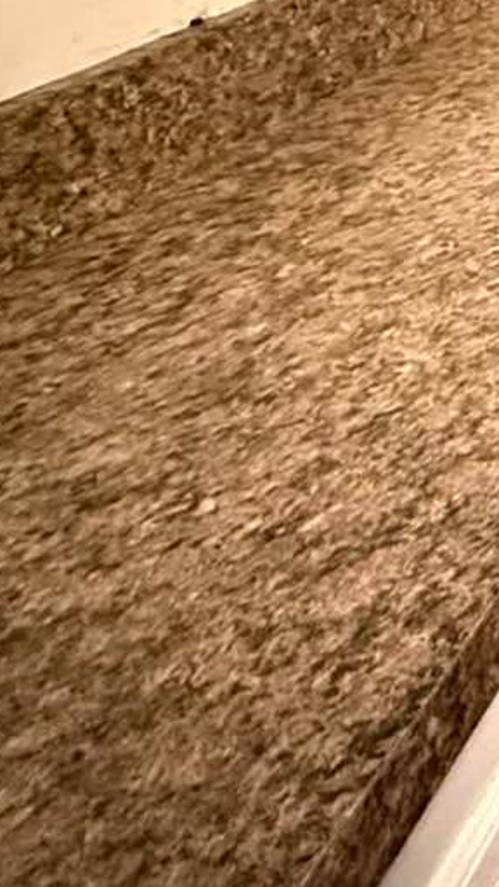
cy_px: -206
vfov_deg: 29.1
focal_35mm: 61
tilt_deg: -6.3
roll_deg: +0.3
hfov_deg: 14.5
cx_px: 1124
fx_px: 1435
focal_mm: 2.22
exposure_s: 1/40
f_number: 2.2
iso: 1000
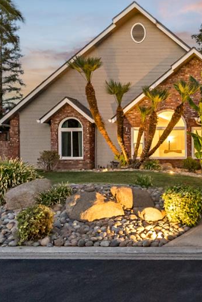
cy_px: 148
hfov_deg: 29.5
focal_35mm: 40
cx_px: 231
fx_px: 337
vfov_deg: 48.5
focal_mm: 14
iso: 5000
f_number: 2.8
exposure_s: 1/160
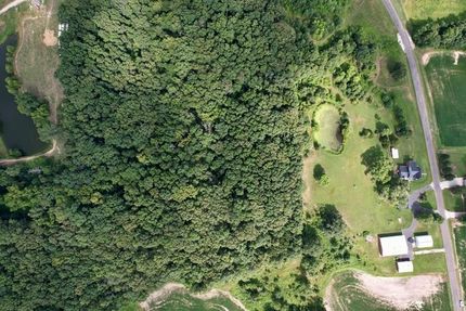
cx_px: 233
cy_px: 156
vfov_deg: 57.3
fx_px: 285
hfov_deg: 78.6
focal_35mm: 22
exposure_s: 1/500
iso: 100
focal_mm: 8.38
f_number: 2.8
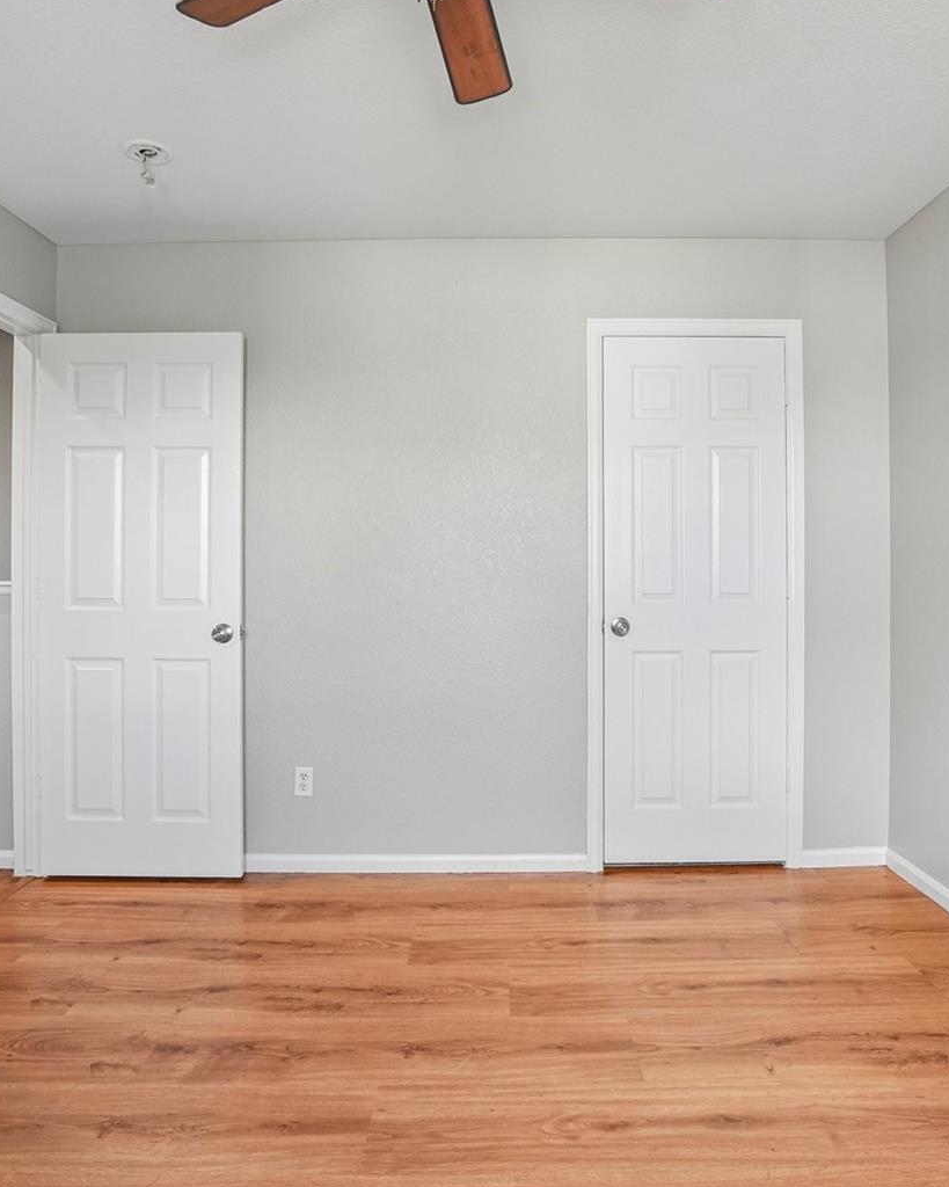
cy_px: 583
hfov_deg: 63.1
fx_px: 773
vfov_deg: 75.0
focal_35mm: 22
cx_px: 508
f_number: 8
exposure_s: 1/40
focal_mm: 10
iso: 400
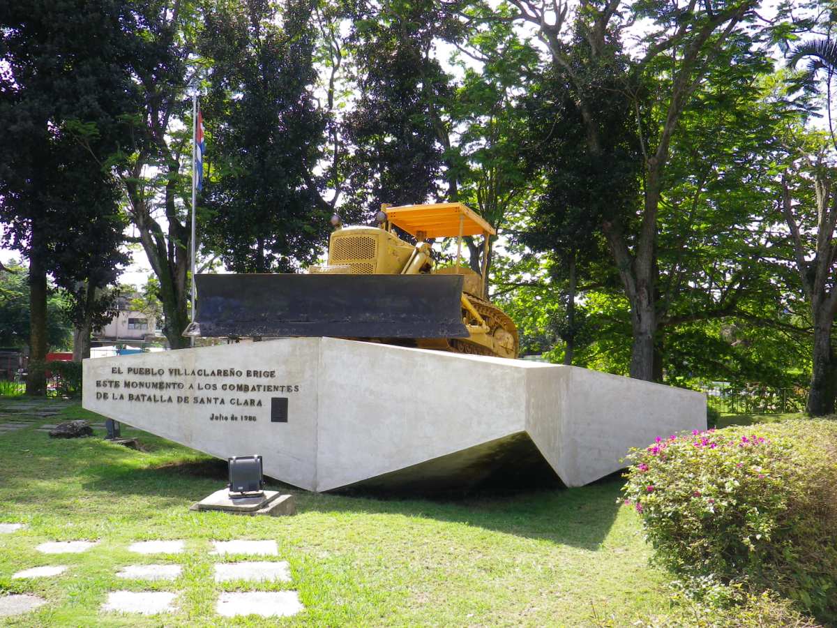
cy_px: 314
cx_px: 418
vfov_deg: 41.8
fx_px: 822
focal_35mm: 34
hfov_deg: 54.0
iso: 80
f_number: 3.5
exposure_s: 1/200
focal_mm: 6.1
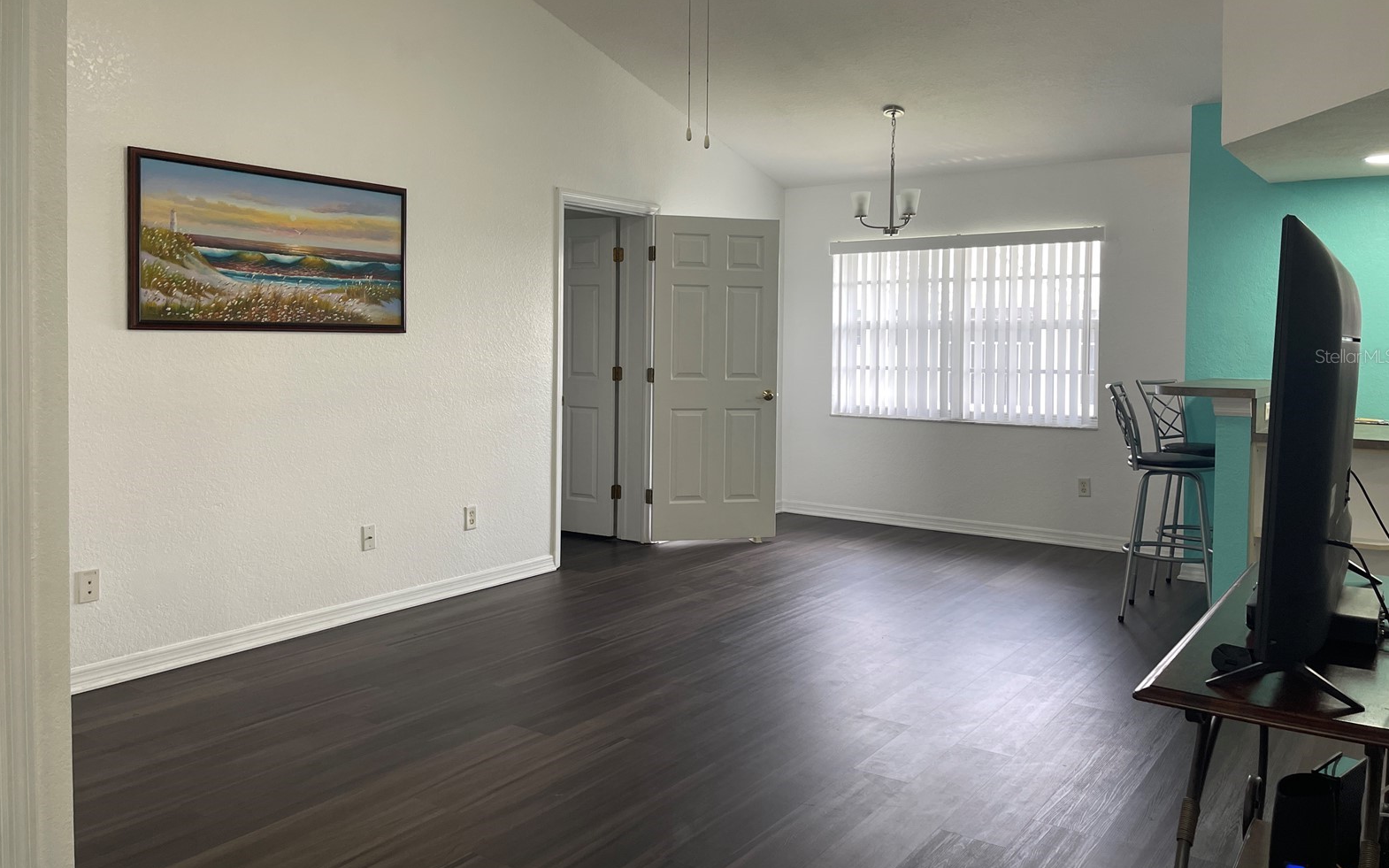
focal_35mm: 27
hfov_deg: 68.4
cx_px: 691
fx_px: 1022
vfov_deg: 45.8
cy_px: 356
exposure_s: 1/120
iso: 100
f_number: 1.6
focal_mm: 5.1
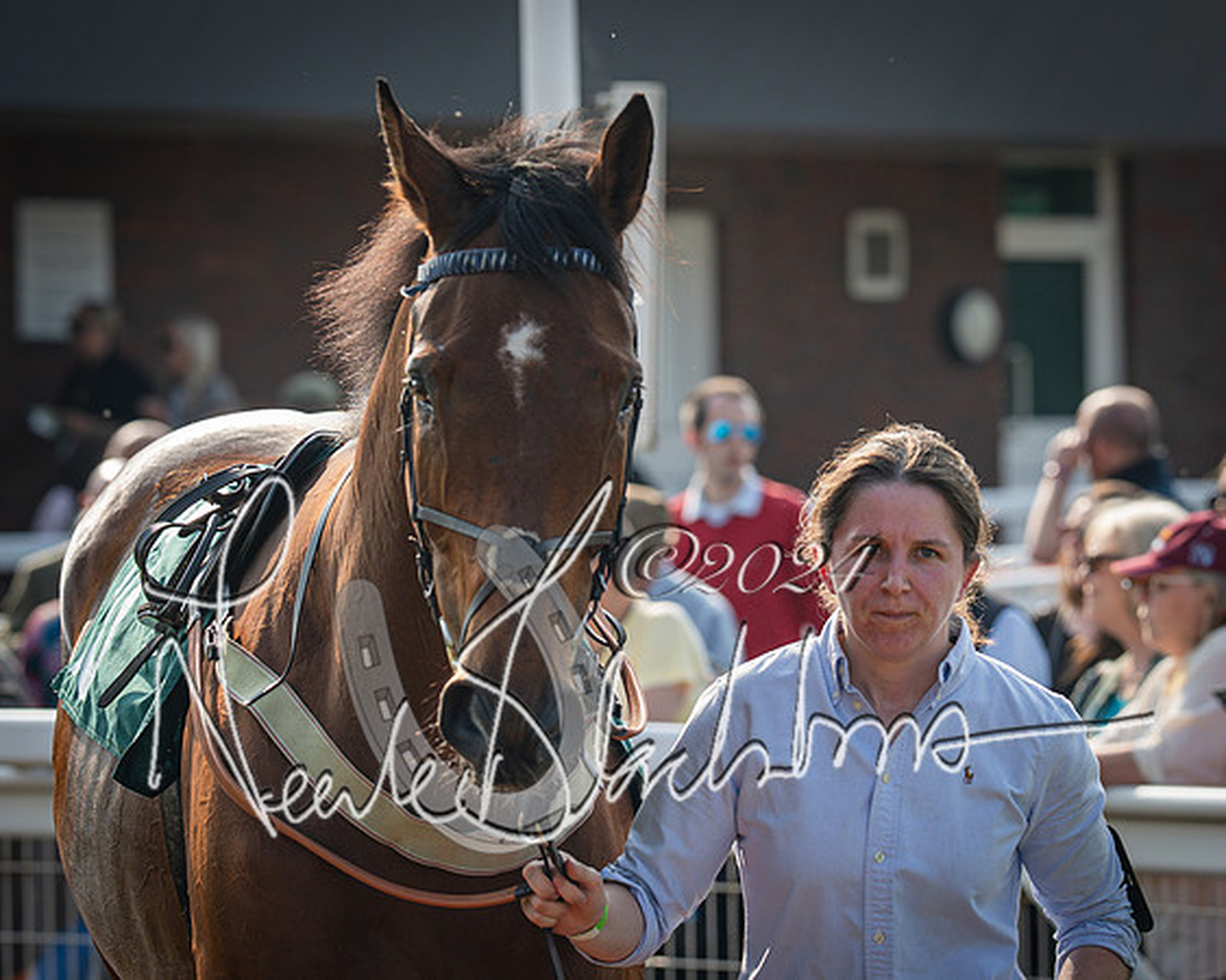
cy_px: 407
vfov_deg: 5.8
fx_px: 9656
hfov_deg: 7.3
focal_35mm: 266
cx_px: 767
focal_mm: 135
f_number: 4
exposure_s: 1/500
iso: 80
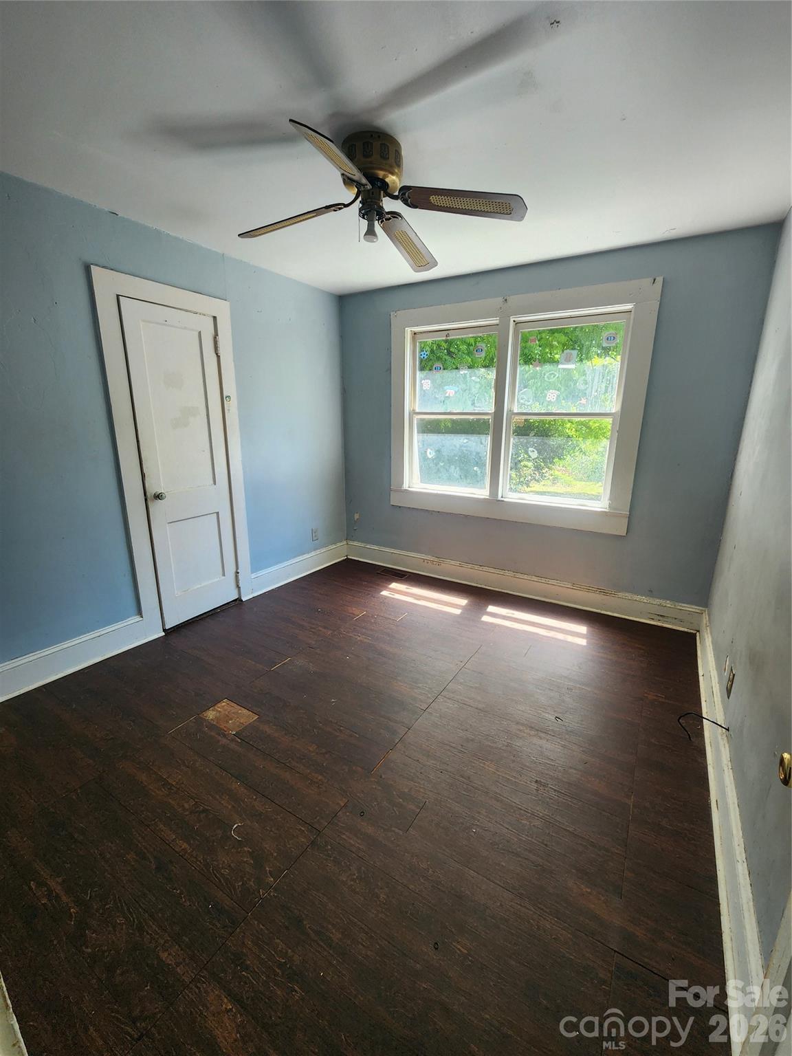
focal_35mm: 13
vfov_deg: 106.2
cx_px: 396
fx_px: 397
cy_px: 528
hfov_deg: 89.9
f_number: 2.2
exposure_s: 1/60
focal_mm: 2.2
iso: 80
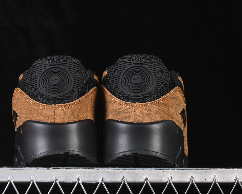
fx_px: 852
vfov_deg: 13.0
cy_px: 83
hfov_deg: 16.2
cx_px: 102
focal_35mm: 119
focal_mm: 50
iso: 160
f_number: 6.3
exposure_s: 1/60
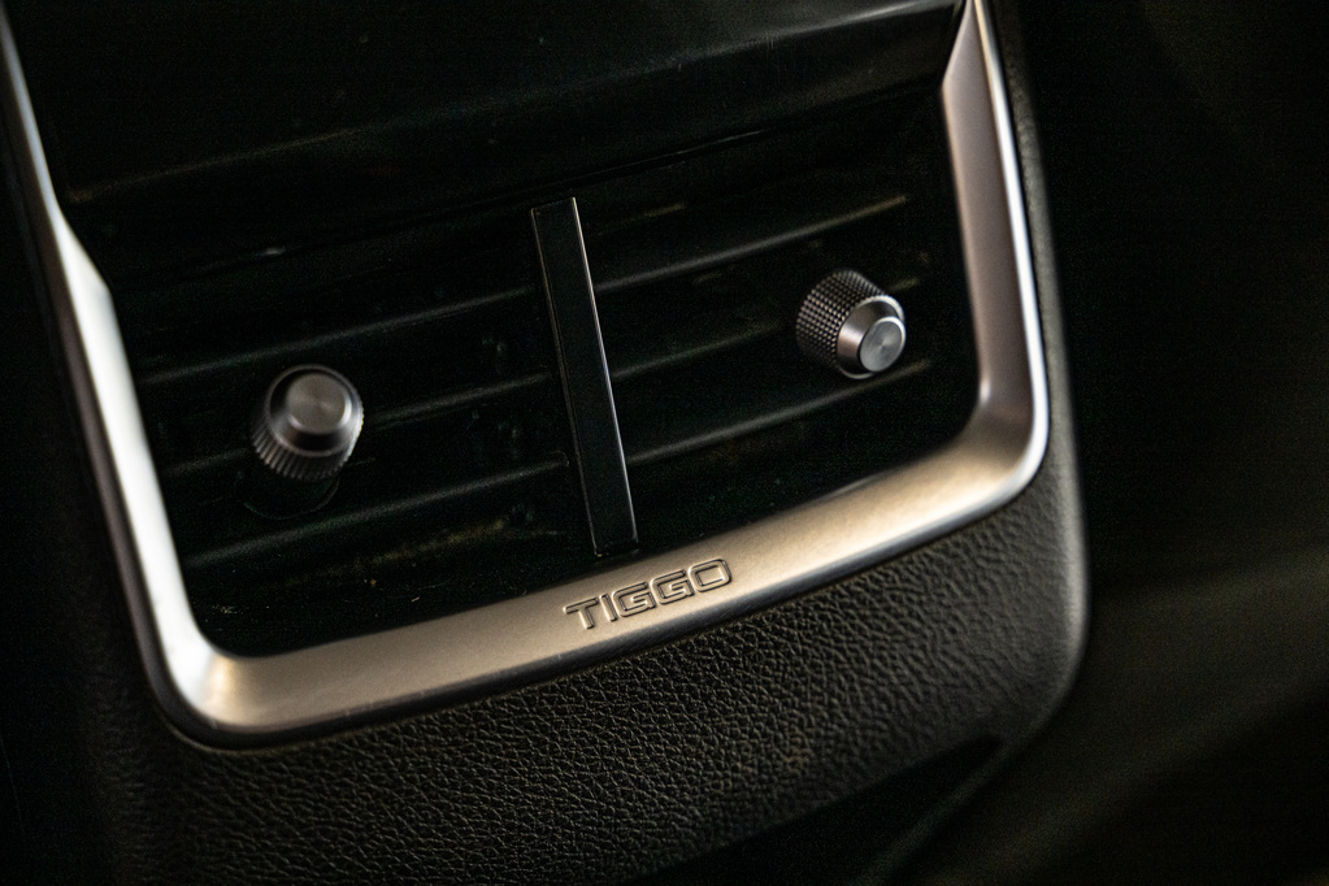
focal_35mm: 75
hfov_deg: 27.0
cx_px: 664
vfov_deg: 18.2
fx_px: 2769
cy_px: 443
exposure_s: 1/125
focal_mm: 75
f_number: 4
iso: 1600
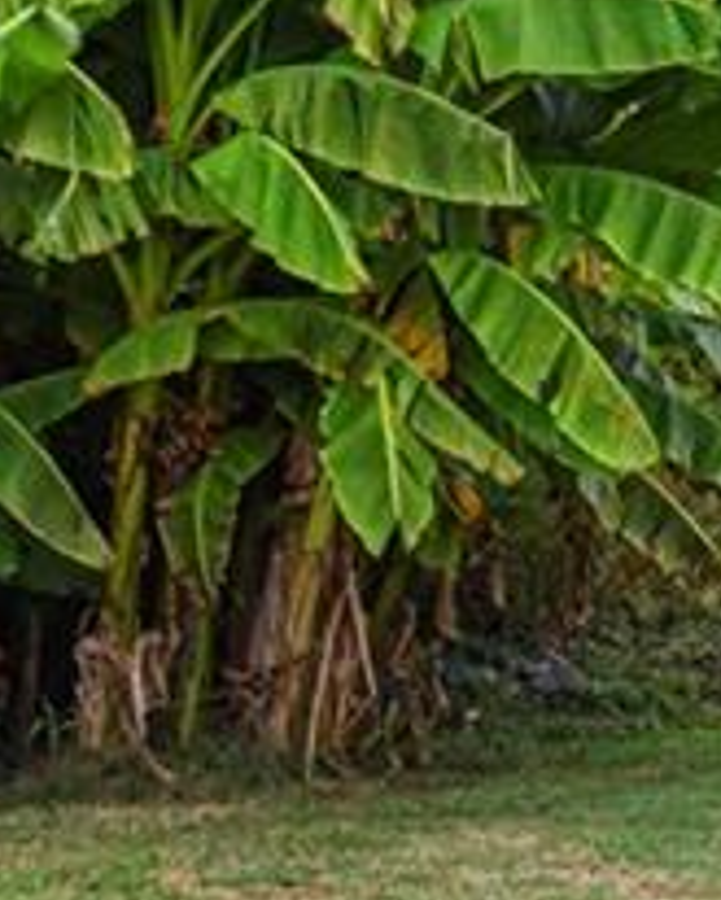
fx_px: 2985
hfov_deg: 12.2
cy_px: 544
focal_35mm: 112
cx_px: 1429
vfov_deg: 17.1
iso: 1250
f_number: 9
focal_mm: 24
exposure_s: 1/400
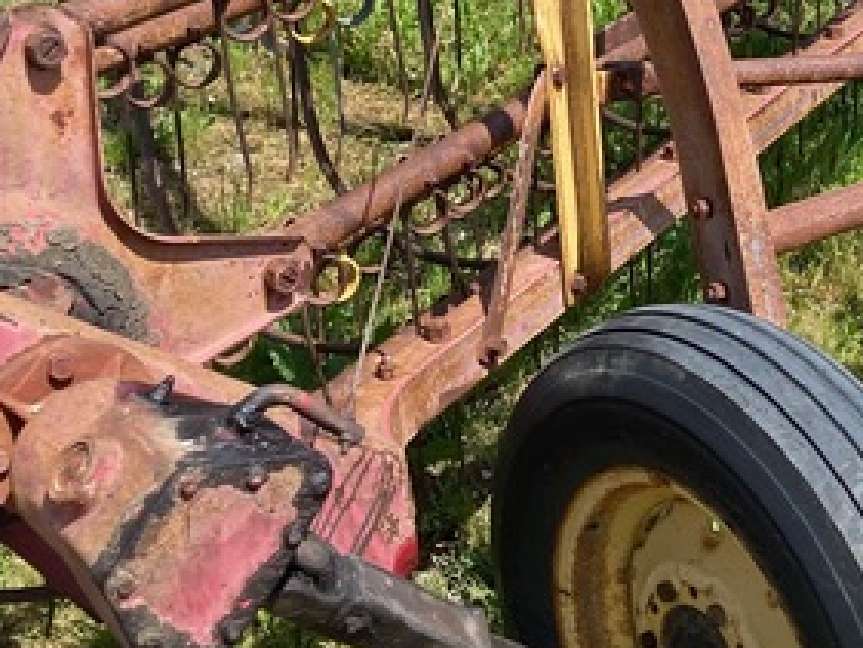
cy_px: 181
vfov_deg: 19.8
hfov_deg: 26.0
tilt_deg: -27.4
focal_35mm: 74
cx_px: 642
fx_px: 1846
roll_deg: -3.5
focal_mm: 4.25
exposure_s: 1/1504
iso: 32
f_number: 1.8
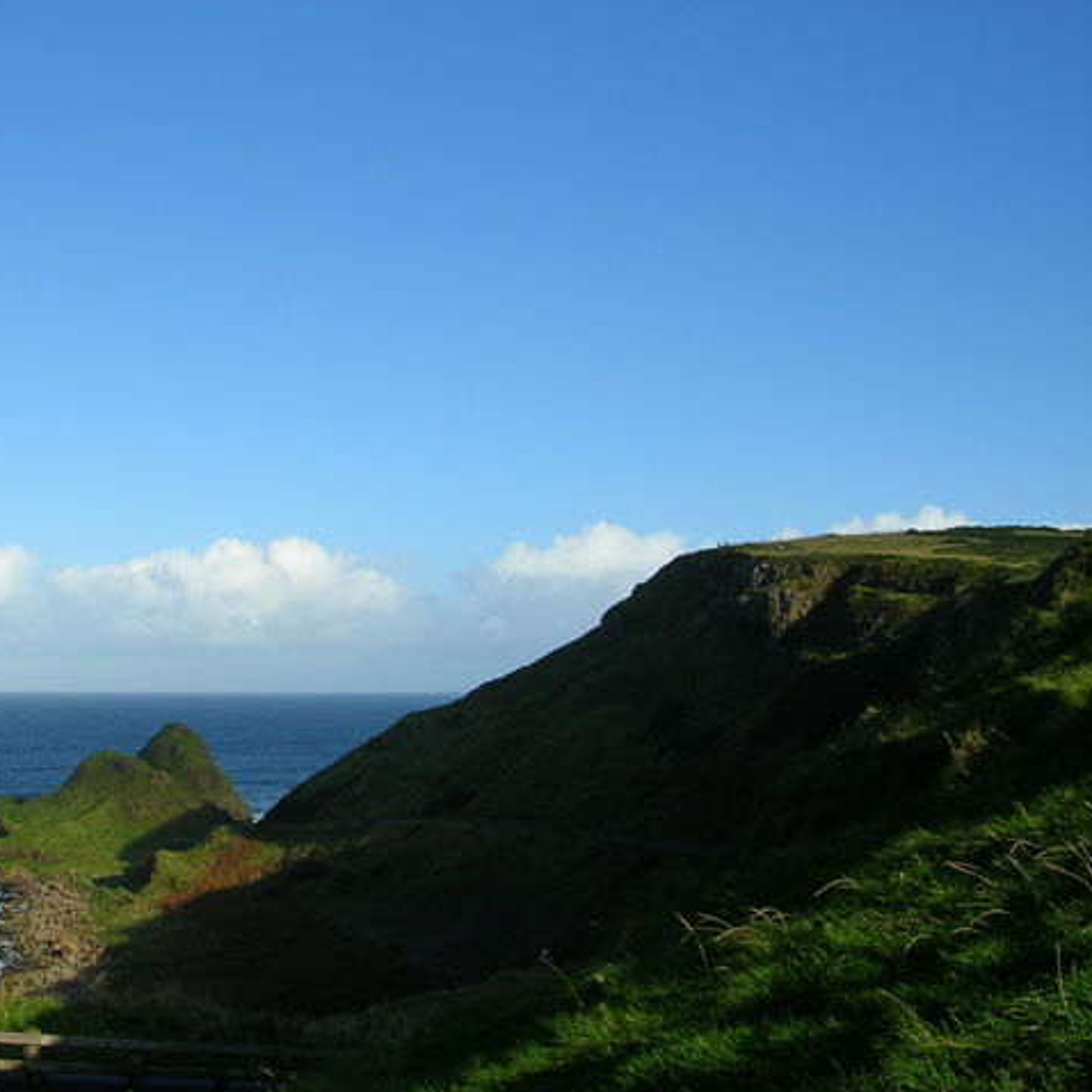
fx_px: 1606
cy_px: 546
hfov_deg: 37.3
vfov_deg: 37.6
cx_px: 407
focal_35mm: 45
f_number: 5.6
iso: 50
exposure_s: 1/325
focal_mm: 5.8
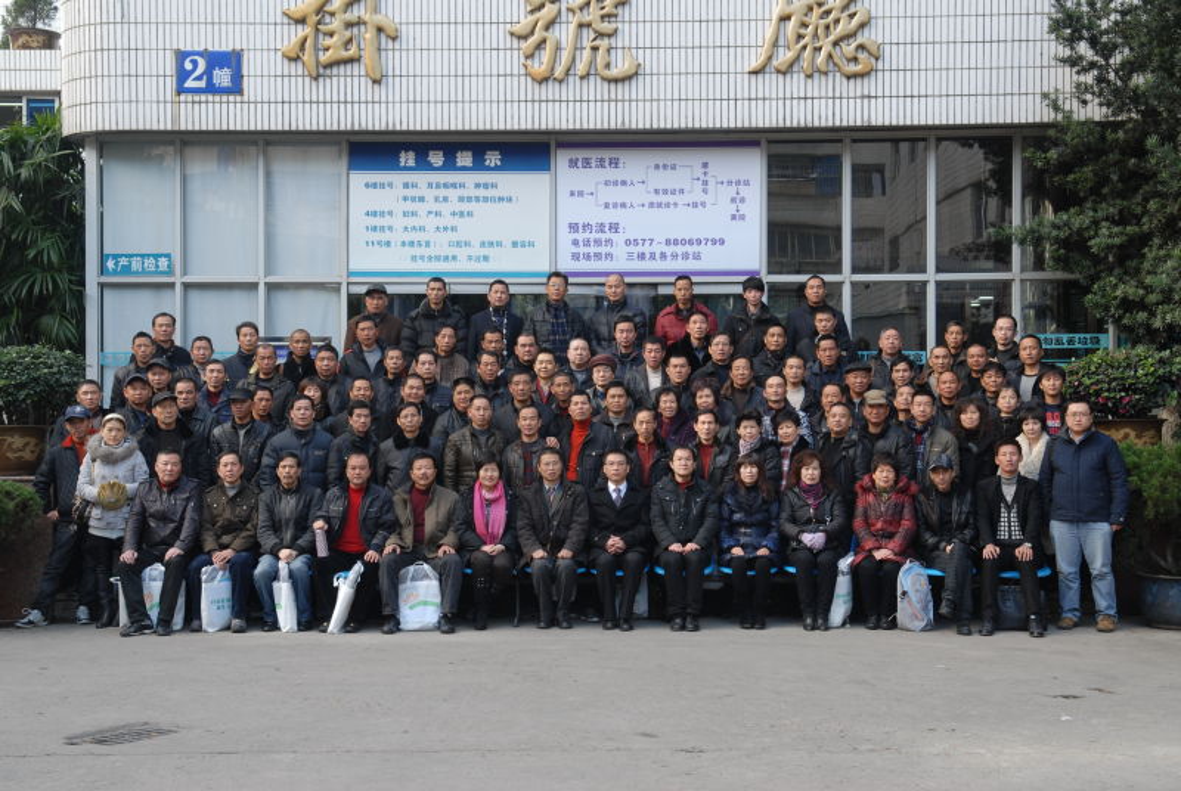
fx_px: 1577
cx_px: 590
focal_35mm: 48
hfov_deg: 41.1
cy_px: 396
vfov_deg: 28.2
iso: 100
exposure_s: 1/45
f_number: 5.6
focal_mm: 32
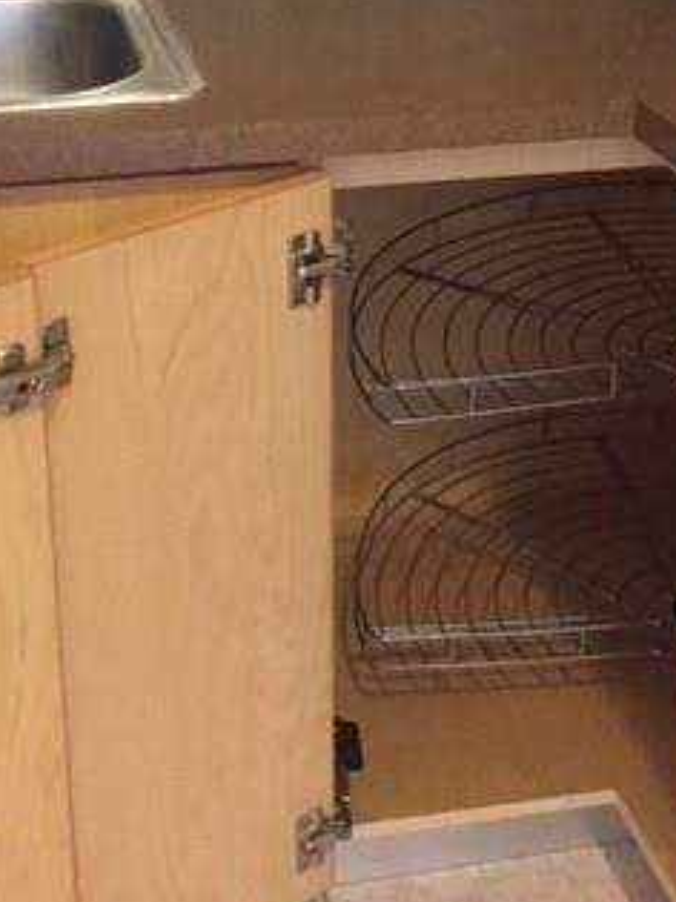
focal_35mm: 59
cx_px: 212
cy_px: 261
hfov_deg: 24.6
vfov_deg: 32.3
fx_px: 1537
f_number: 2.2
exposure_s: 1/15
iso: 320
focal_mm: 4.15
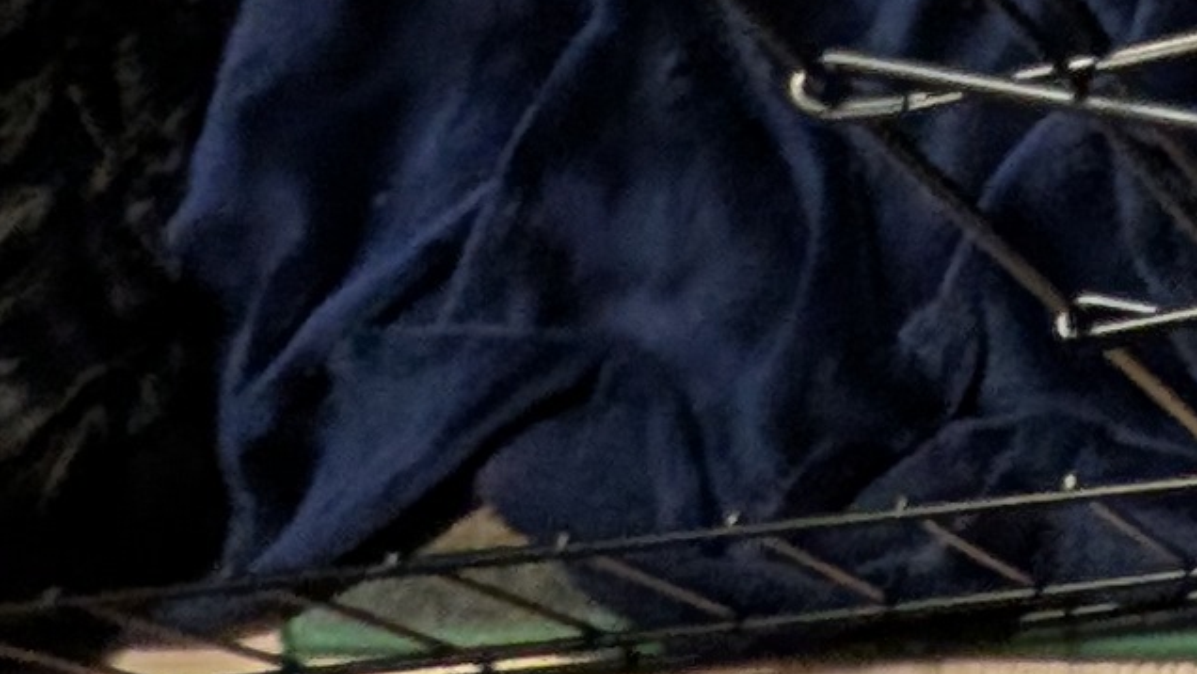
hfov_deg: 21.1
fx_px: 2667
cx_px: 1833
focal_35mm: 84
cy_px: -1636
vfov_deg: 9.4
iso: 38
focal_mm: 2.02
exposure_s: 1/24
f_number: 1.7
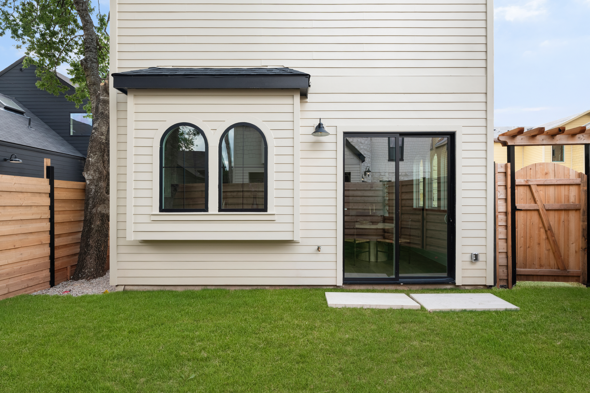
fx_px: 279
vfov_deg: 70.4
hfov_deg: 93.3
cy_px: 210
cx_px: 291
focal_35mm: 17
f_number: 11
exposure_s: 1/40
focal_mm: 20
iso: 500
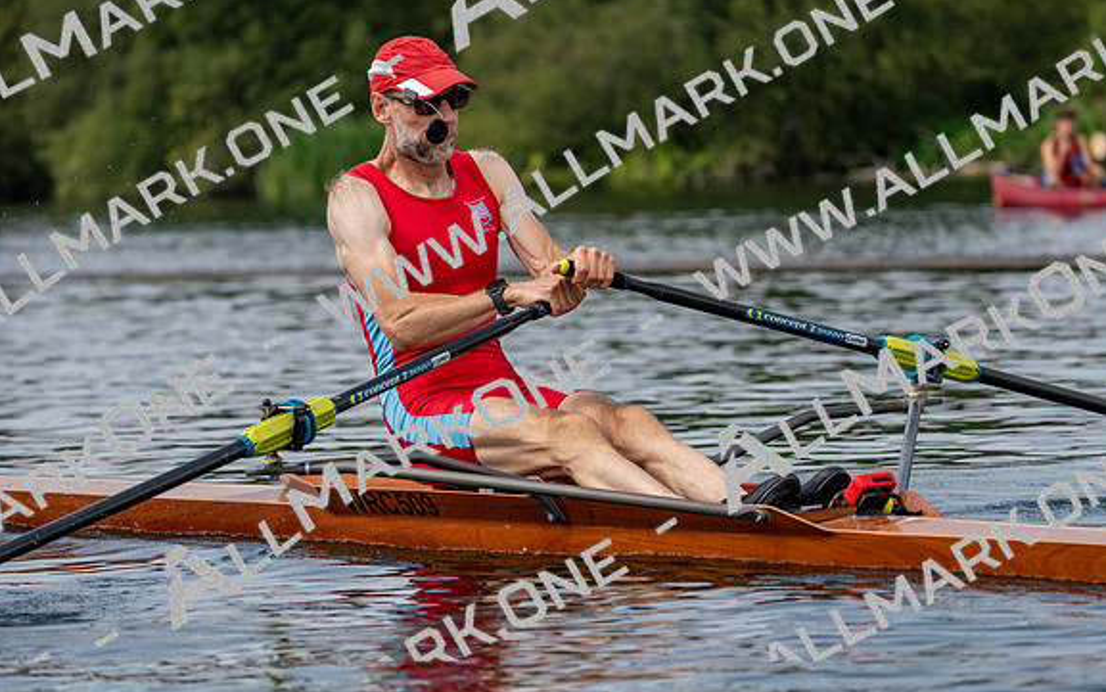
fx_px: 6181
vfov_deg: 6.4
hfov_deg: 10.2
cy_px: 333
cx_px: 554
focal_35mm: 205
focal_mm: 200
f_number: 5.6
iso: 320
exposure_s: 1/1600
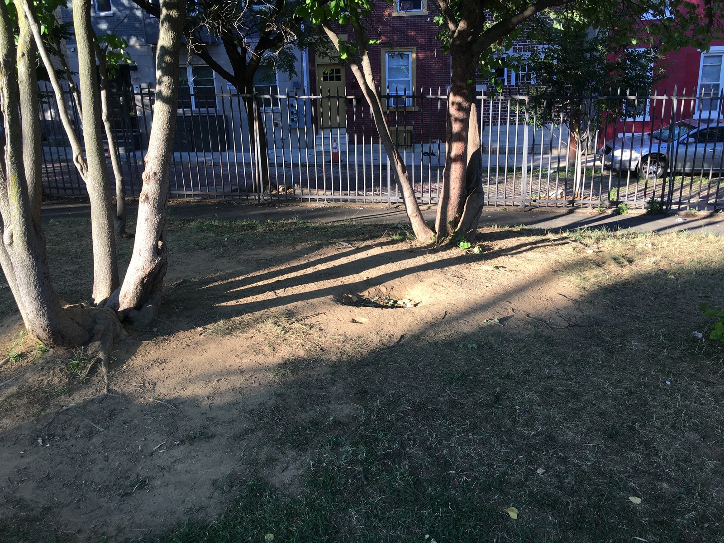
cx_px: 362
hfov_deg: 61.7
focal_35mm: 29
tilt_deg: -15.2
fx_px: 607
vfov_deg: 48.2
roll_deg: +1.6
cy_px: 272
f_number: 2.2
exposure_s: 1/201
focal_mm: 4.15
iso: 25
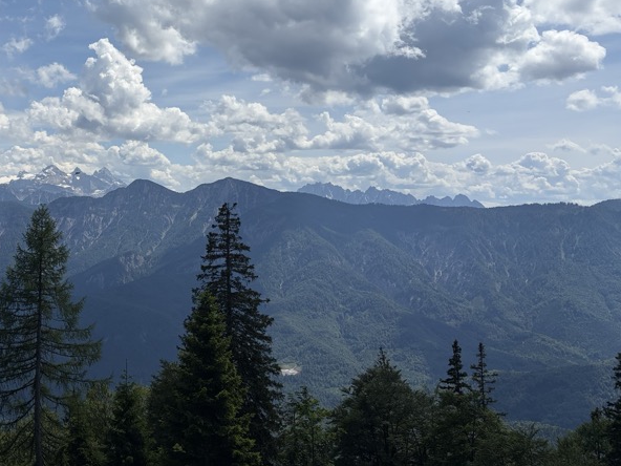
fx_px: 807
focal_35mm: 45
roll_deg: +0.1
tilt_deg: +5.3
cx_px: 101
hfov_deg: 39.9
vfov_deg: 31.9
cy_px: 148
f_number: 1.6
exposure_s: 1/7813
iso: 50
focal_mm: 5.96
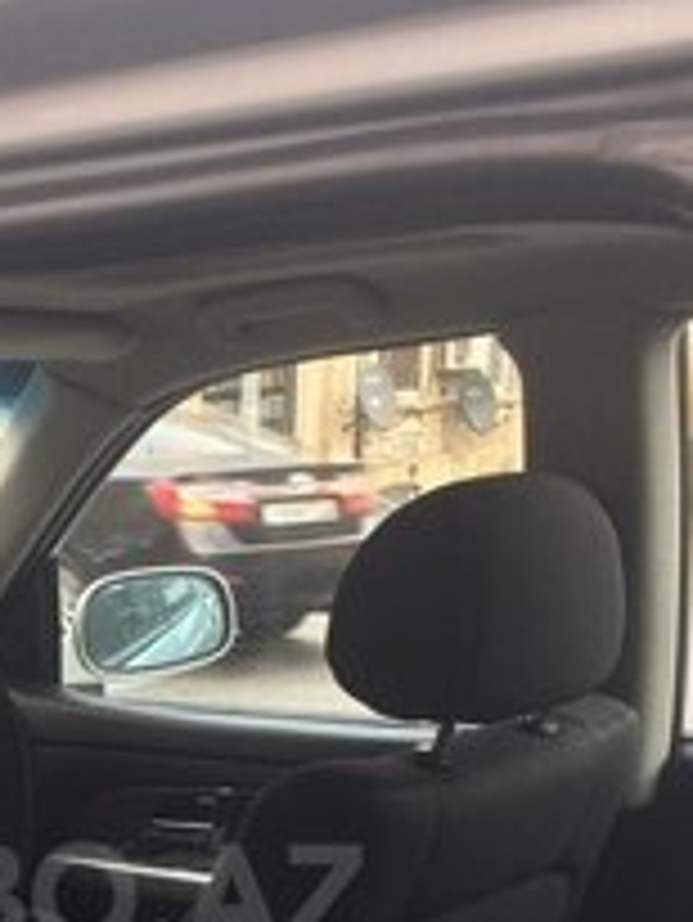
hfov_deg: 20.4
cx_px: 18
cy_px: 895
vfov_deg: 26.5
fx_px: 1867
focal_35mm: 70
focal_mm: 4.15
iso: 64
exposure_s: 1/100
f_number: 2.2
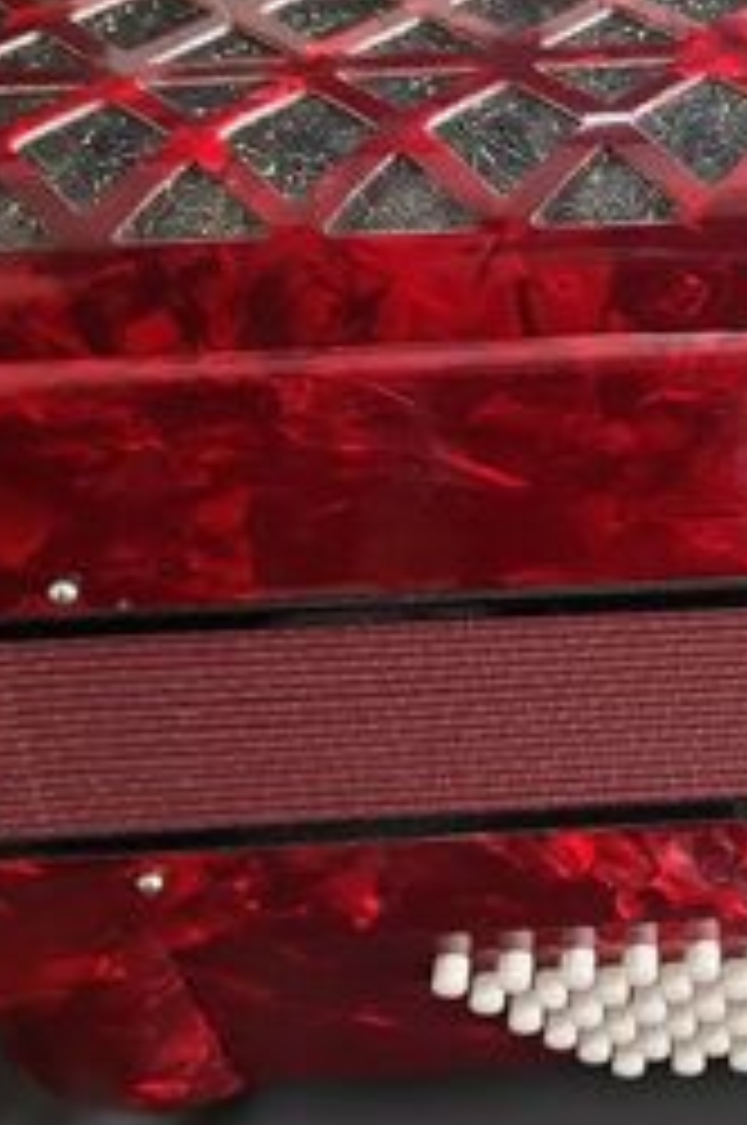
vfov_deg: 31.5
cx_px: 882
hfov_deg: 20.0
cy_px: 558
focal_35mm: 64
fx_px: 1997
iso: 400
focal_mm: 5.23
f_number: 1.8
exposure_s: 1/25
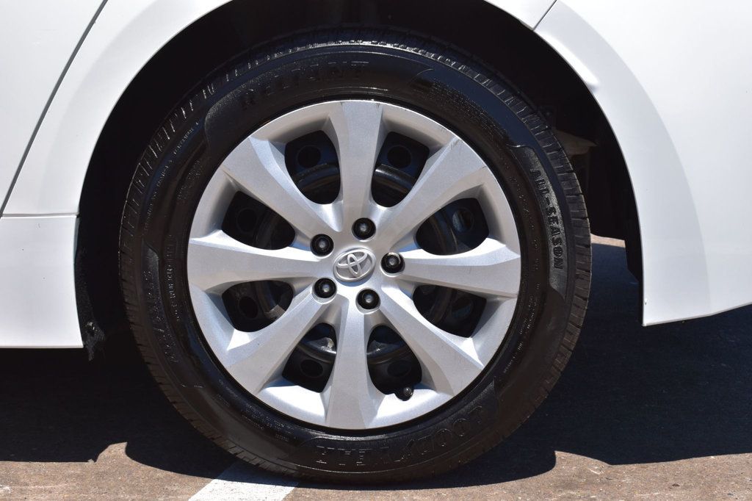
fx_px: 1190
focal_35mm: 57
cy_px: 250
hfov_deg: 35.1
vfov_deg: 23.8
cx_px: 376
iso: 360
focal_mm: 38
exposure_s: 1/500
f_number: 11
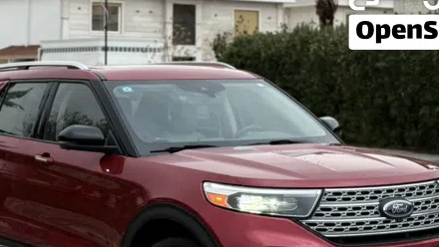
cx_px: 199
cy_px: 193
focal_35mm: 76
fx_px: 885
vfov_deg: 15.8
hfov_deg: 27.8
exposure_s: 1/121
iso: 200
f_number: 1.78
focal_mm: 6.76
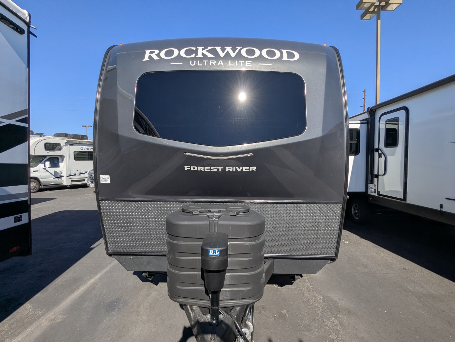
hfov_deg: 94.4
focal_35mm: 16
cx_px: 228
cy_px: 171
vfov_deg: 78.2
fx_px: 211
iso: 44
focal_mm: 2.35
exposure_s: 1/1721
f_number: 2.2
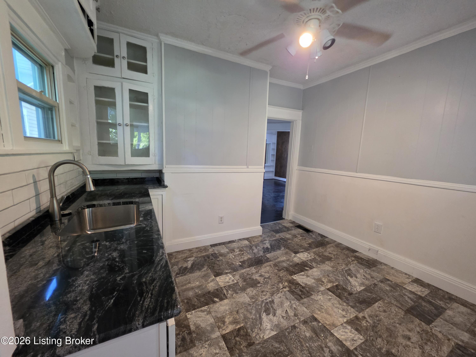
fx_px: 179
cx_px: 238
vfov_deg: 89.9
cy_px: 178
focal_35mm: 13
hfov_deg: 106.2
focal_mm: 2.2
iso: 400
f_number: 1.9
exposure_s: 1/60
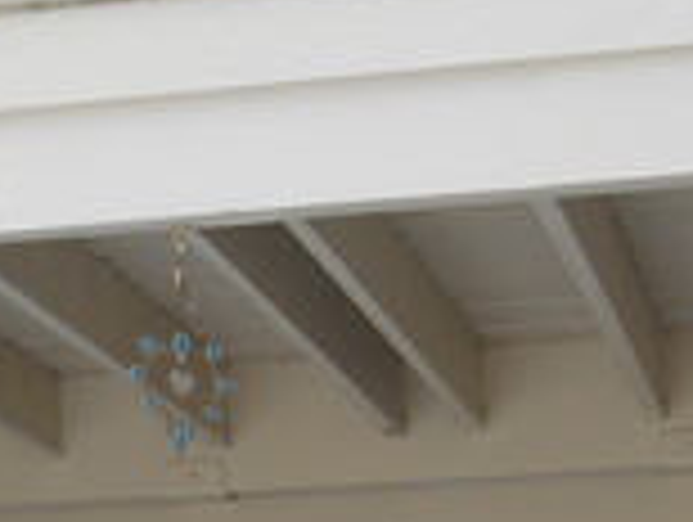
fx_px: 2165
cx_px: 562
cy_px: 1017
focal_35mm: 108
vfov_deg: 12.3
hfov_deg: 18.0
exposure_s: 1/200
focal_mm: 4.7
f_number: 3.4
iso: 80
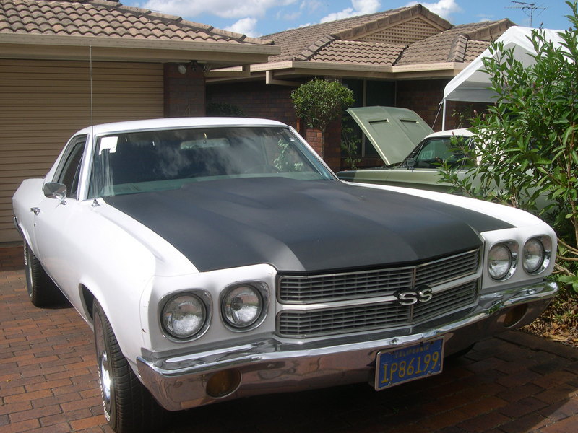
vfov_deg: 37.7
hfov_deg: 49.0
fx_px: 635
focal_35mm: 38
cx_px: 289
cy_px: 216
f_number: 7.6
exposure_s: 1/253
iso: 100
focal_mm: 8
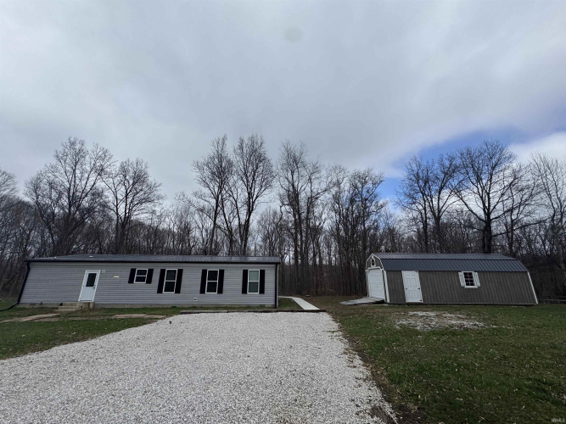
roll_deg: -0.4
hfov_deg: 102.1
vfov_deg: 85.7
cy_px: 212
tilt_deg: +16.8
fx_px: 229
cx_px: 283
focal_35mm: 14
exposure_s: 1/3390
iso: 40
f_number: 2.2
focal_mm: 2.22
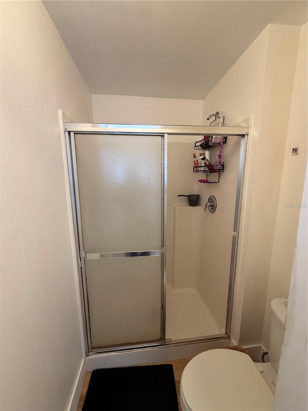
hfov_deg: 85.7
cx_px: 154
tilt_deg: -9.0
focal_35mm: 14
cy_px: 206
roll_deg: +0.5
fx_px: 166
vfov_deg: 102.1
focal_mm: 2.22
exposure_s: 1/60
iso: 400
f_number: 2.2
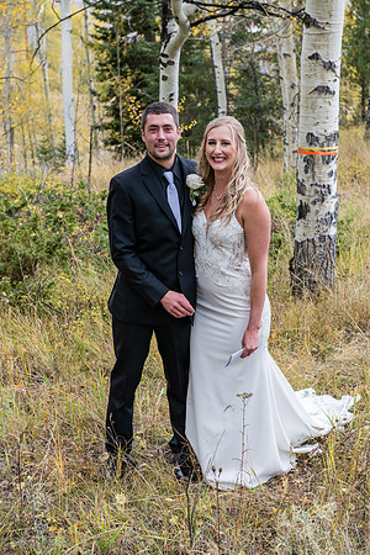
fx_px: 1017
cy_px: 278
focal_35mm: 66
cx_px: 185
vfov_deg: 30.5
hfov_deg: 20.6
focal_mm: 66
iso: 400
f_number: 6.3
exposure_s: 1/160
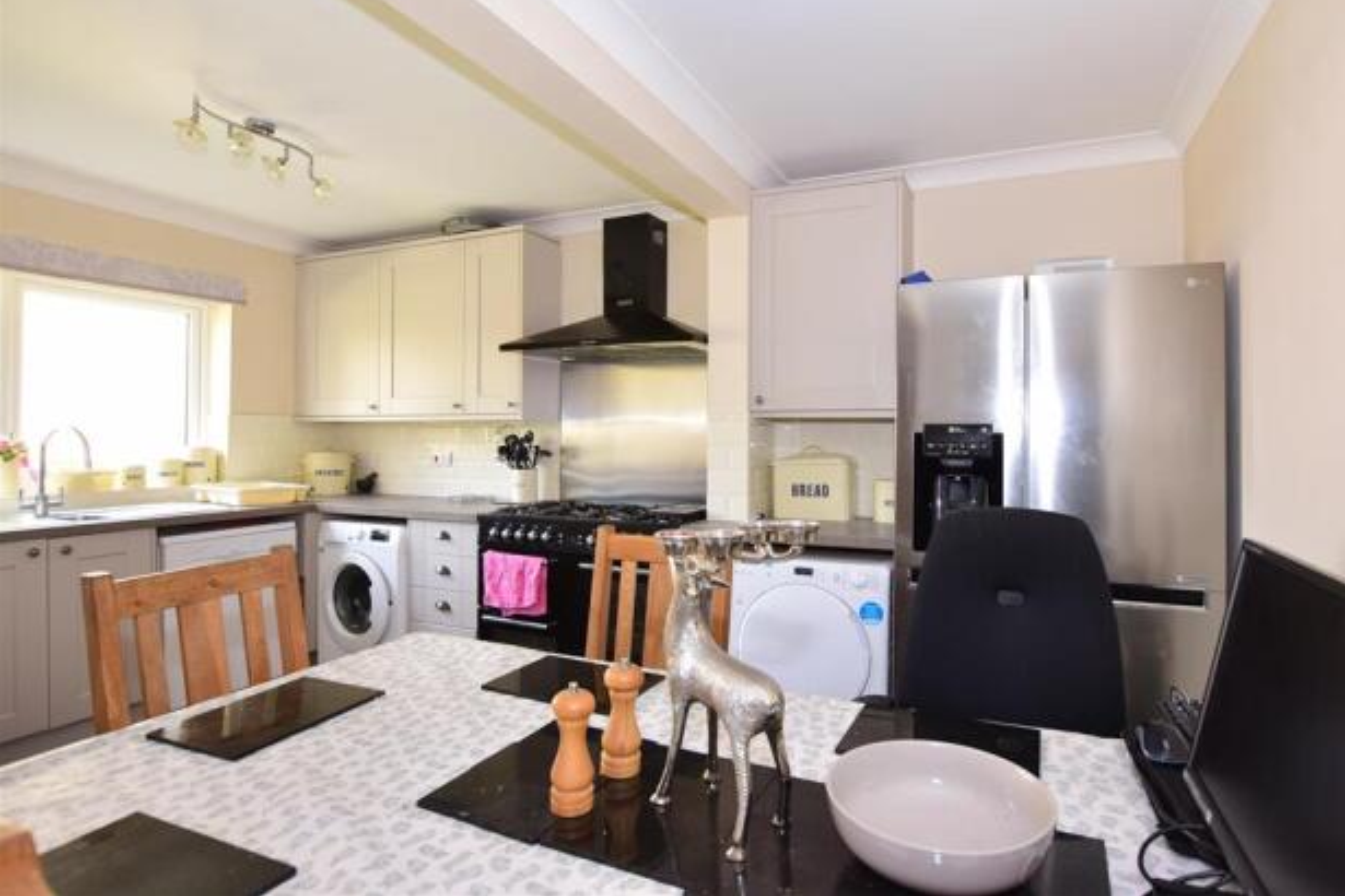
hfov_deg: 96.6
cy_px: 421
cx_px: 715
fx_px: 598
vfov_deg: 73.7
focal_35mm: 16
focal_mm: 10
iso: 400
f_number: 5.6
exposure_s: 1/30
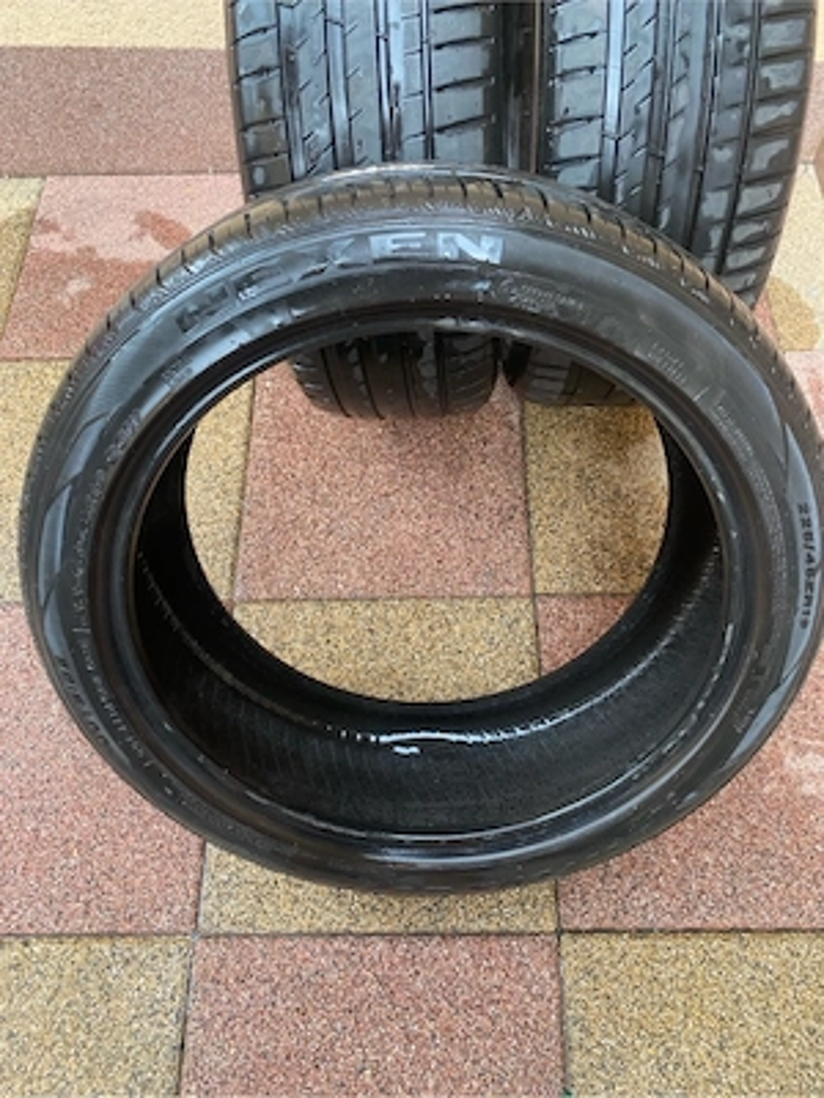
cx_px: 412
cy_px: 549
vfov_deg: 67.3
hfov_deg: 53.1
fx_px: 825
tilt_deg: -63.8
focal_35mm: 26
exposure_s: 1/92
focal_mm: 4.25
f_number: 1.8
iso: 125
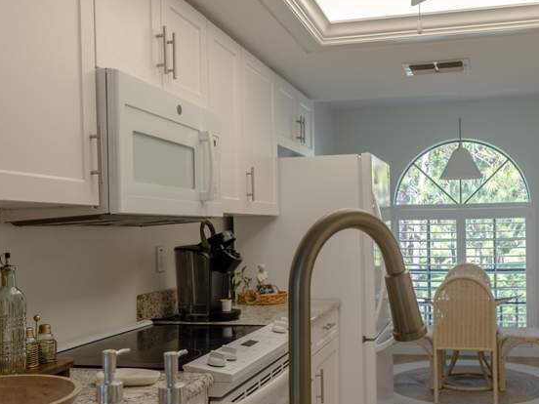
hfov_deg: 47.6
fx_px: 607
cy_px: 234
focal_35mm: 39
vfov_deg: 36.7
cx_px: 323
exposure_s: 1/80
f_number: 6.3
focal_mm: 28
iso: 100
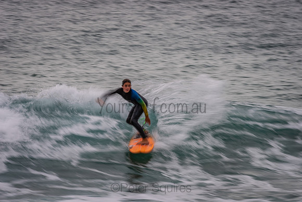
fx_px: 4195
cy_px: 101
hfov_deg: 4.1
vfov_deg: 2.8
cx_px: 151
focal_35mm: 500
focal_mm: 500
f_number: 20
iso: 64
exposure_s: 1/20
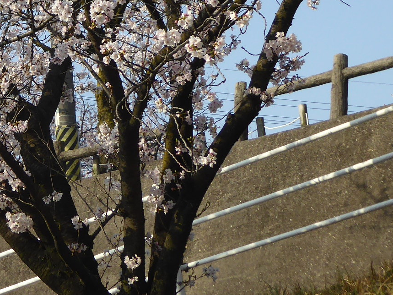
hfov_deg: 13.3
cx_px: -27
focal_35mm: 146
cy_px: -28
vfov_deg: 10.0
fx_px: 1657
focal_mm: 8.4
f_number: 4
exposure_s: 1/500
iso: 100
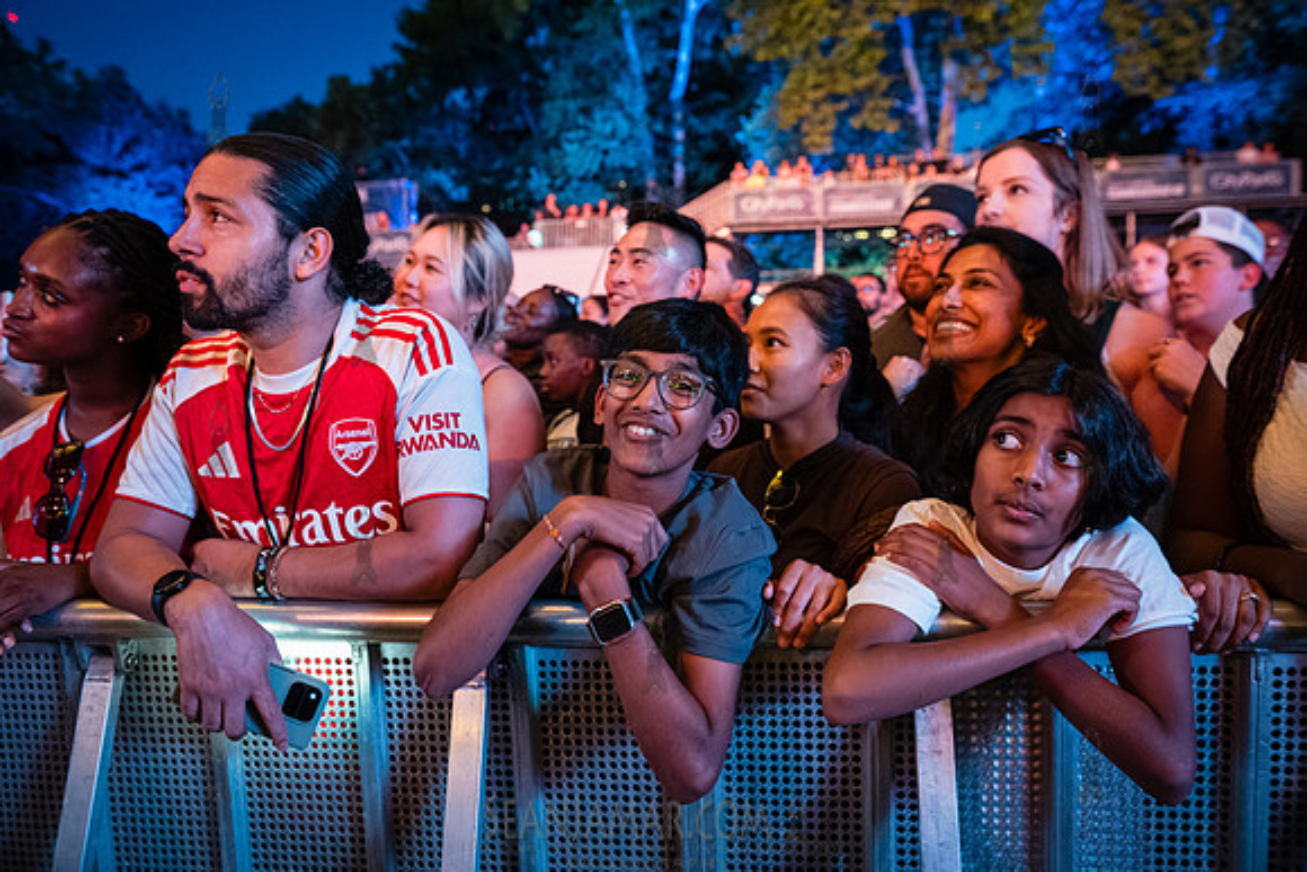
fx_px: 1017
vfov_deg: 46.4
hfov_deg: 65.5
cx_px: 654
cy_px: 436
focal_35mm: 28
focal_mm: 28
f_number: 3.5
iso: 10000
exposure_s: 1/30
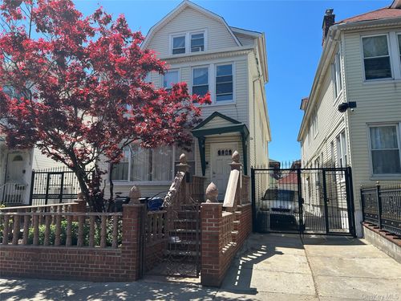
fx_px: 301
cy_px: 150
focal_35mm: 26
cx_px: 200
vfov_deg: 53.1
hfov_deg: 67.3
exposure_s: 1/2252
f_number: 1.5
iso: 50
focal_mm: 5.7
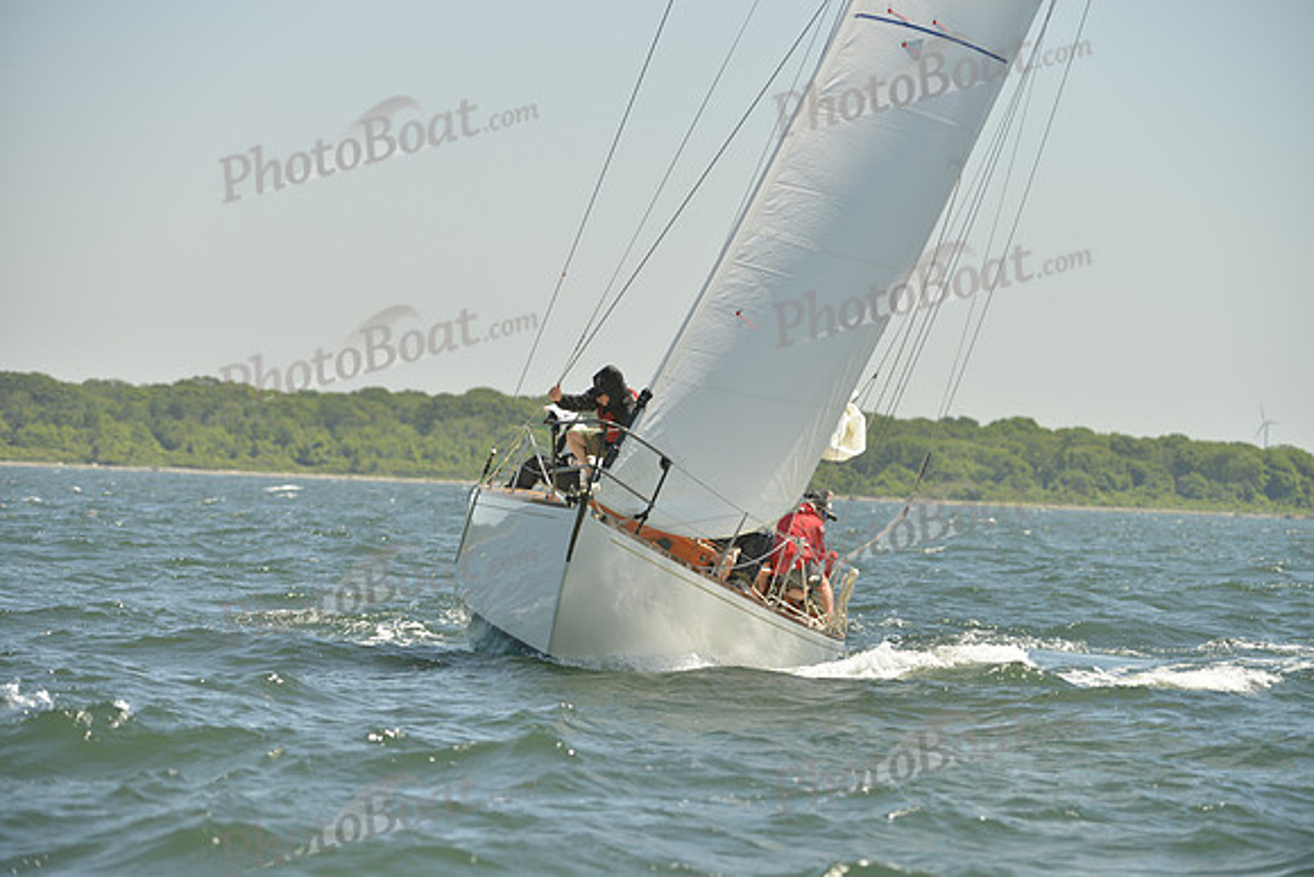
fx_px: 7301
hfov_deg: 10.3
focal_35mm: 200
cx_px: 657
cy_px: 438
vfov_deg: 6.9
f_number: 5
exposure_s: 1/800
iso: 200
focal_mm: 200
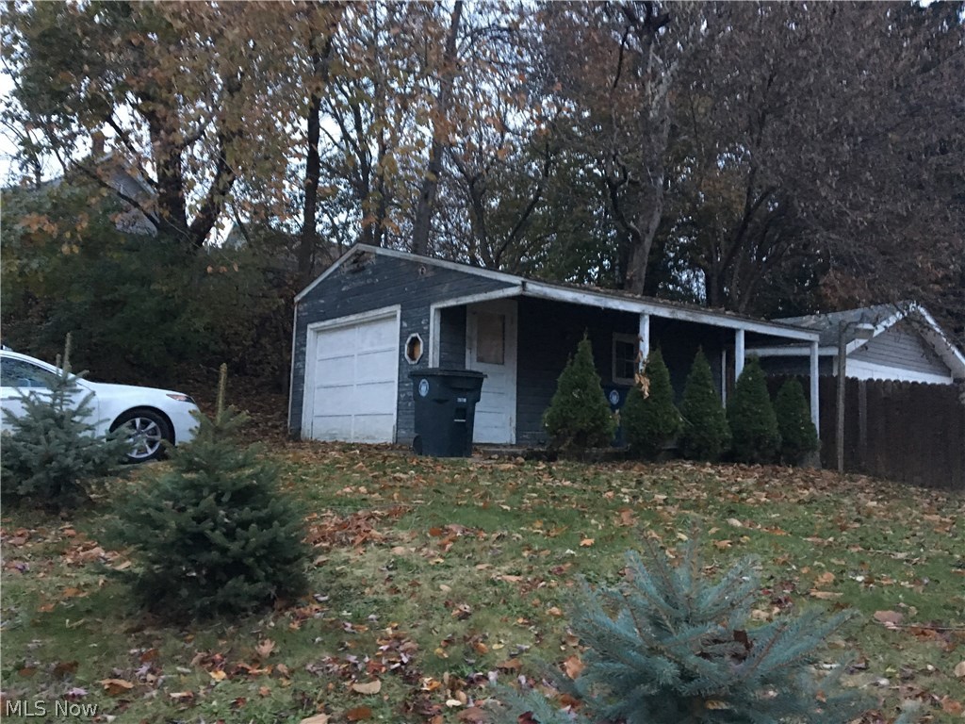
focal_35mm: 29
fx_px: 808
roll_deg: -0.3
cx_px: 482
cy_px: 362
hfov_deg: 61.7
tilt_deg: +5.5
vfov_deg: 48.2
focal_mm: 4.15
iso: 250
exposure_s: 1/15
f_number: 2.2
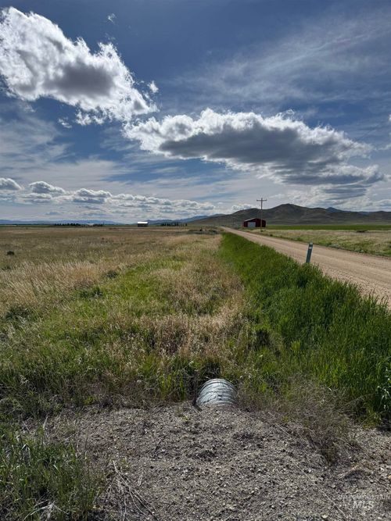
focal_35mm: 24
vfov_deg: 71.6
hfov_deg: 56.8
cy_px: 260
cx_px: 196
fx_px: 362
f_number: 1.78
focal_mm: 6.76
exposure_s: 1/12346
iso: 64
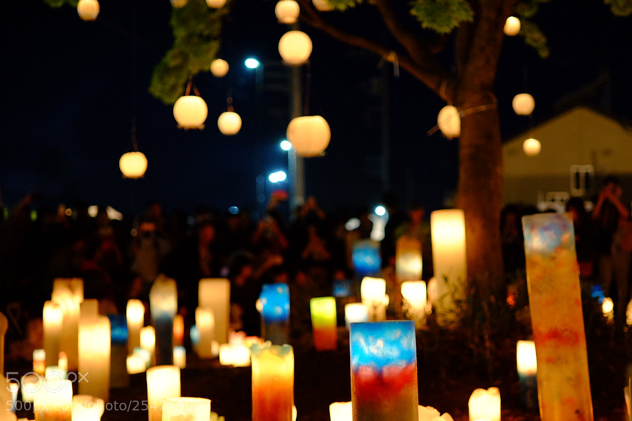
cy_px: 204
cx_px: 334
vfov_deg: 25.1
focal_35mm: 54
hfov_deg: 36.9
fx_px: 948
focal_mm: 32
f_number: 1.8
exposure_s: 1/27
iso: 1250
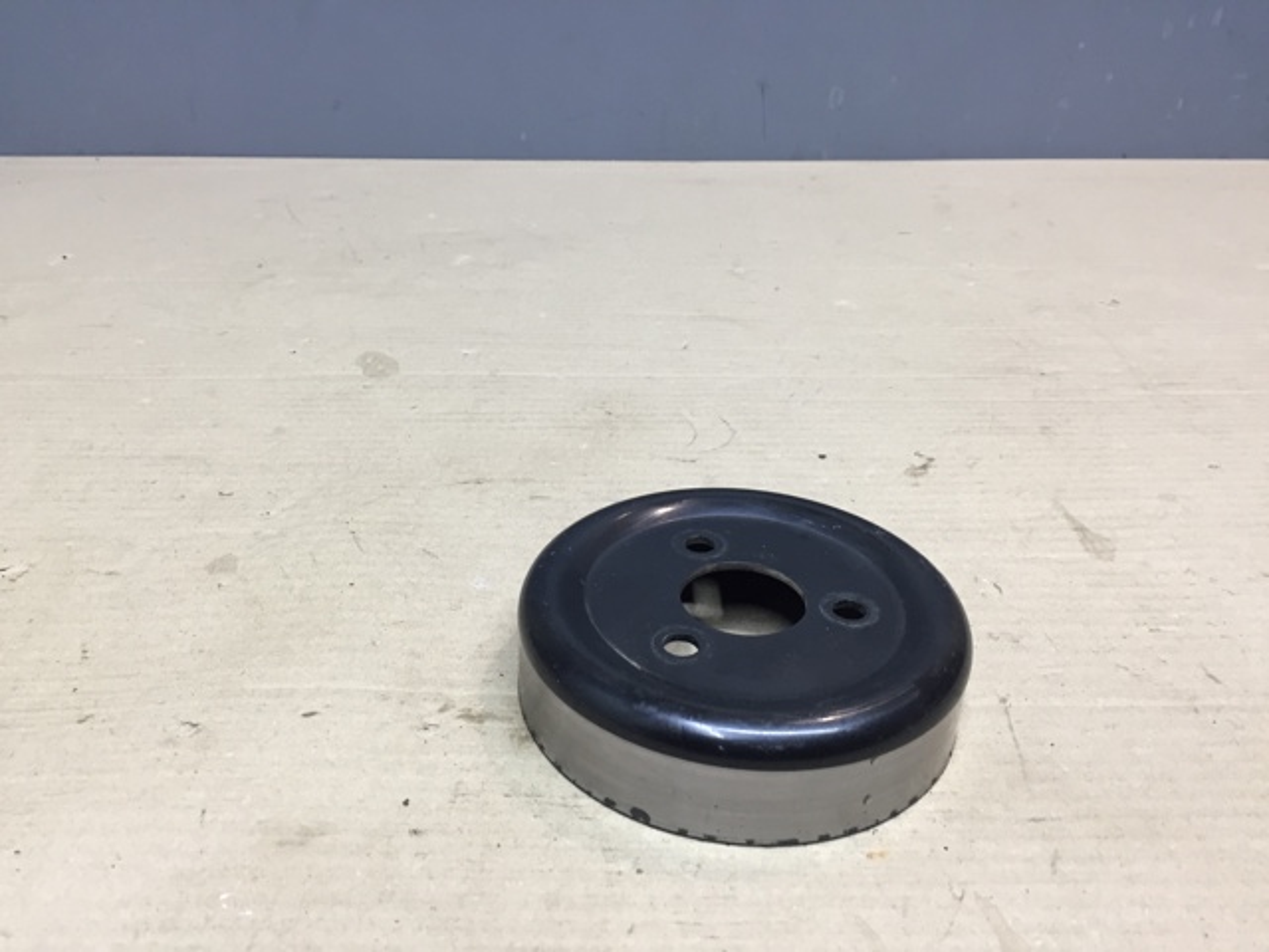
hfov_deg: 61.7
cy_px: 476
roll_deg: -1.6
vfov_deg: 48.2
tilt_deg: -29.3
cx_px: 634
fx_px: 1063
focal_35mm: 29
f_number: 2.2
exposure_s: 1/33
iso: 64
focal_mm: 4.15
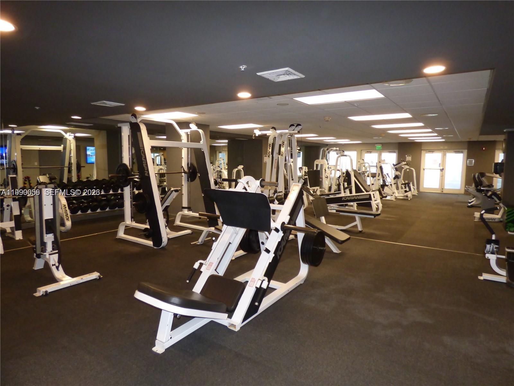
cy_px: 193
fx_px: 297
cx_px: 257
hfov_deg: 81.7
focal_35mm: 20
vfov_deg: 66.0
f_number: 2.8
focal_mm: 3.58
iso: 400
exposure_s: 1/60
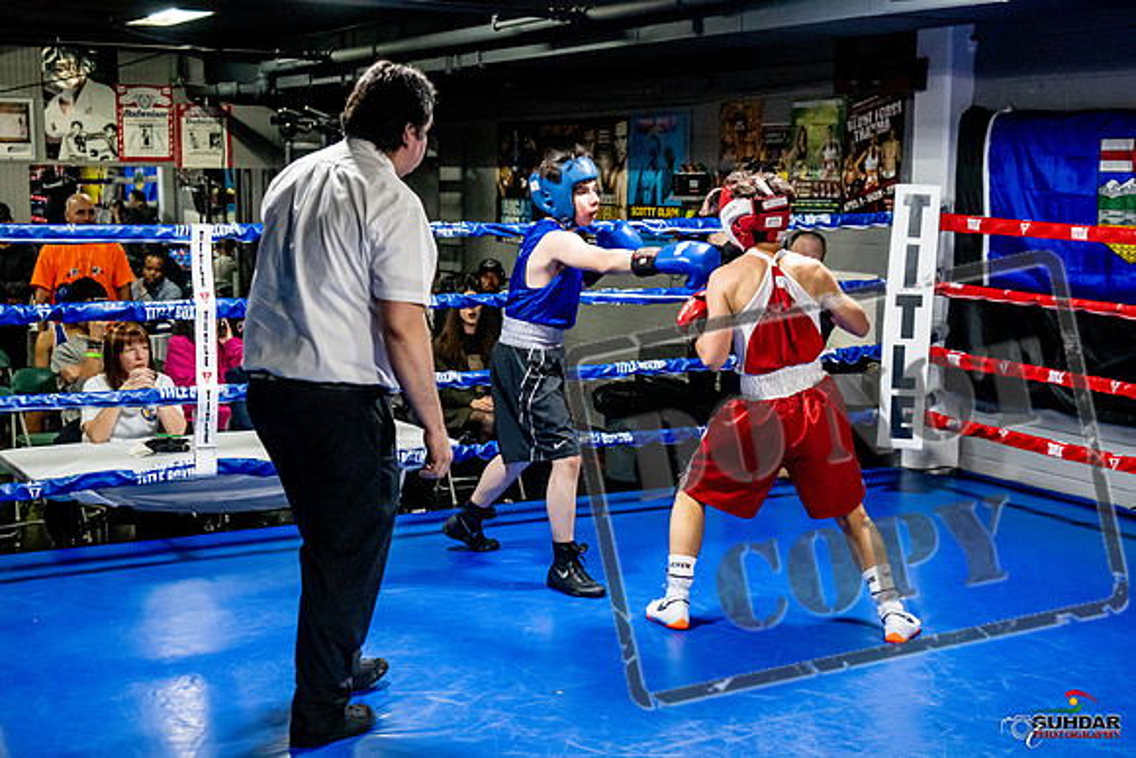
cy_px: 379
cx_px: 568
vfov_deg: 26.0
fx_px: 1641
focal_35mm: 52
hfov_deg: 38.2
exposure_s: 1/800
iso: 5000
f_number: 2.8
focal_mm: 35
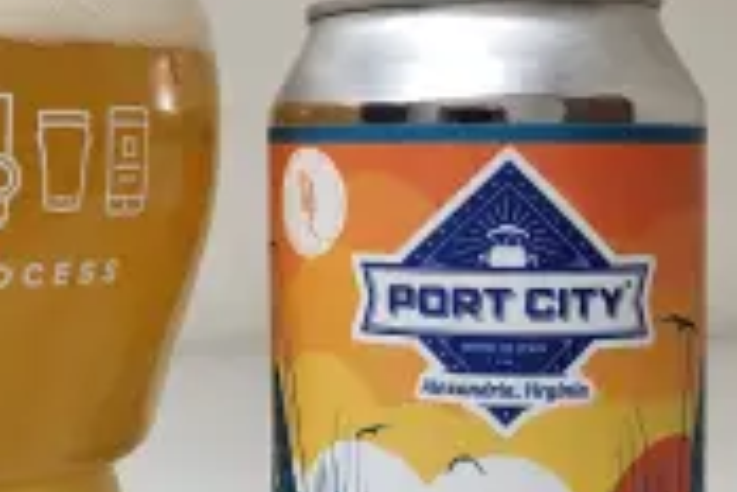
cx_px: 174
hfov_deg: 31.7
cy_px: 221
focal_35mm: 62
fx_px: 1269
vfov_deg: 21.9
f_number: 1.8
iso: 250
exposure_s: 1/120
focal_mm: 5.4
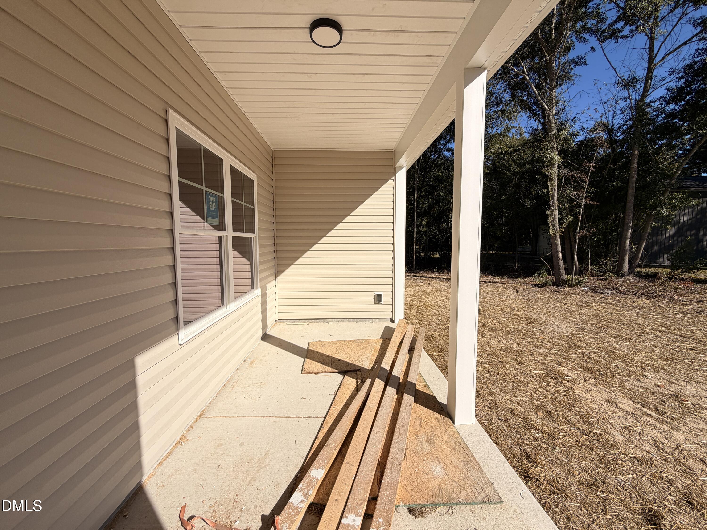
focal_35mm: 14
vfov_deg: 85.7
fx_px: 286
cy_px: 265
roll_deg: +0.3
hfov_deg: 102.1
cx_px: 354
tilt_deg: -4.4
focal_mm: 2.22
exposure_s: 1/1339
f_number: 2.2
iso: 20
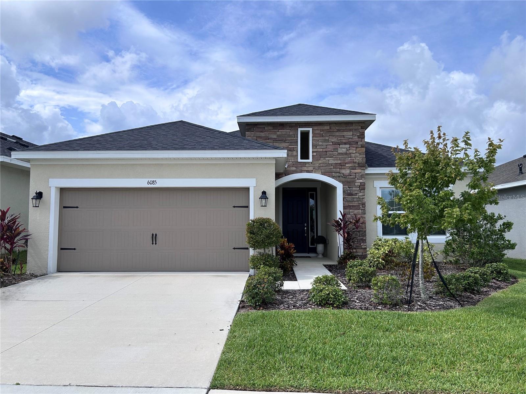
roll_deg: +0.3
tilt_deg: +3.8
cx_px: 263
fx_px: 395
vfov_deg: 53.1
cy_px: 197
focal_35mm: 26
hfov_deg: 67.3
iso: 50
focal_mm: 5.7
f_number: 1.5
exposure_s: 1/5882
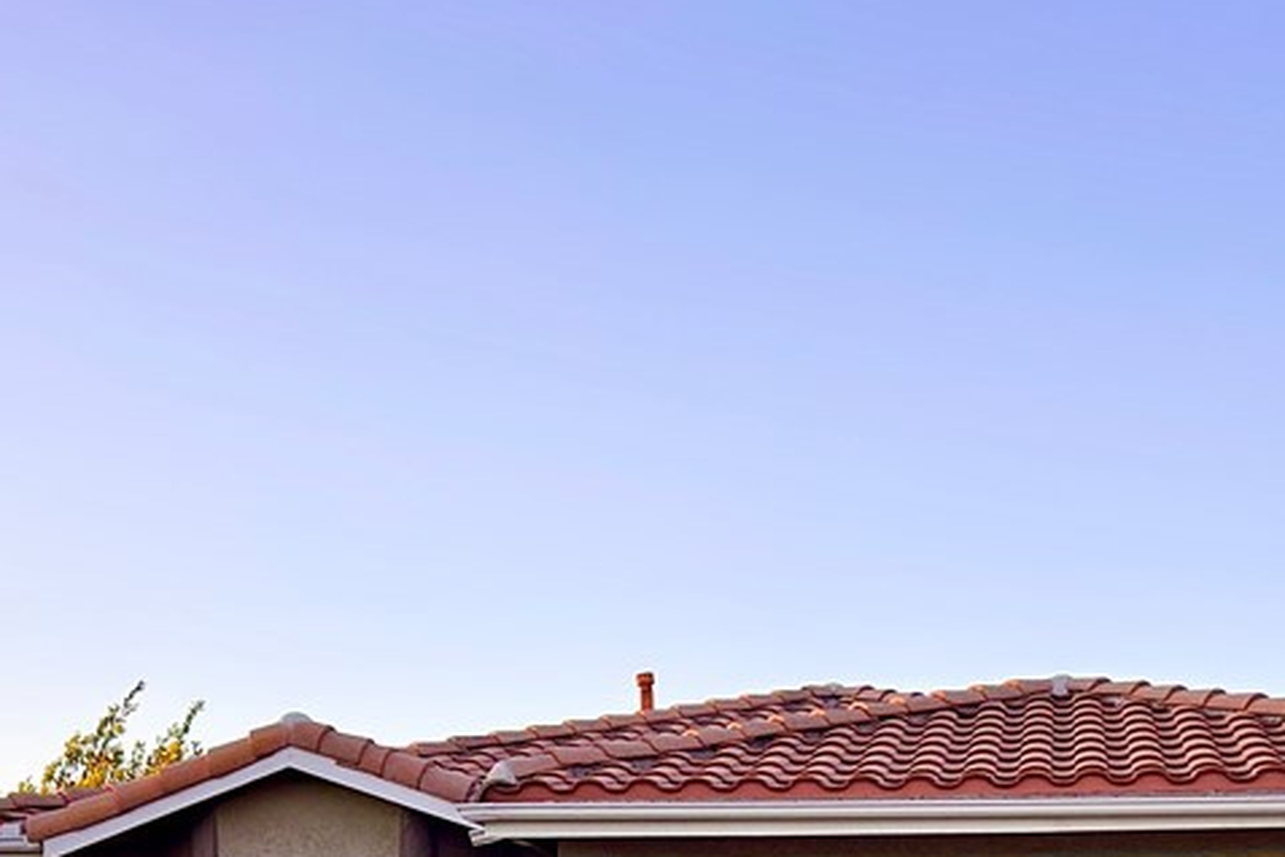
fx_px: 2070
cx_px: 816
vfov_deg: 22.0
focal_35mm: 58
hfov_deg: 34.3
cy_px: 974
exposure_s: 1/1079
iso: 50
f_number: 1.5
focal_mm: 5.7
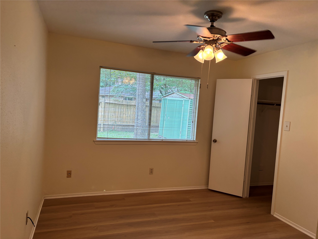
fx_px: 239
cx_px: 159
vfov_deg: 53.1
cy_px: 120
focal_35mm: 26
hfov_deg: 67.3
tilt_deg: -3.9
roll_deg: -4.1
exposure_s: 1/60
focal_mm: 5.96
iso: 125
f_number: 1.6
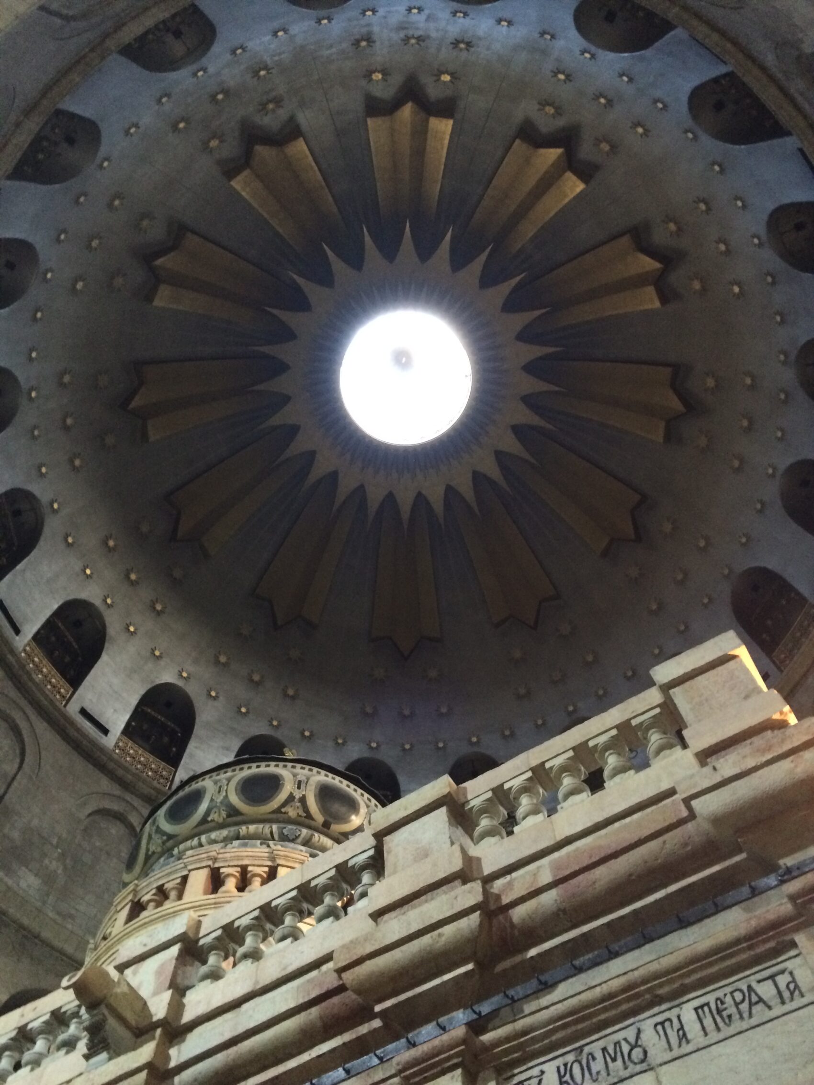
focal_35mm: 29
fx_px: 909
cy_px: 542
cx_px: 407
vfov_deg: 61.7
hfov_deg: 48.2
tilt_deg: +63.3
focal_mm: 4.15
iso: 250
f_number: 2.2
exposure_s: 1/17
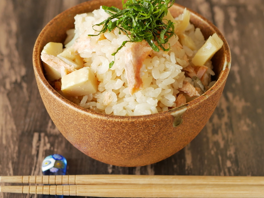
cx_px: 123
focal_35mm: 73
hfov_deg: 26.7
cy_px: 95
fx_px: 557
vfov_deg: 20.2
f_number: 3.5
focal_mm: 25
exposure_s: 1/60
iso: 500
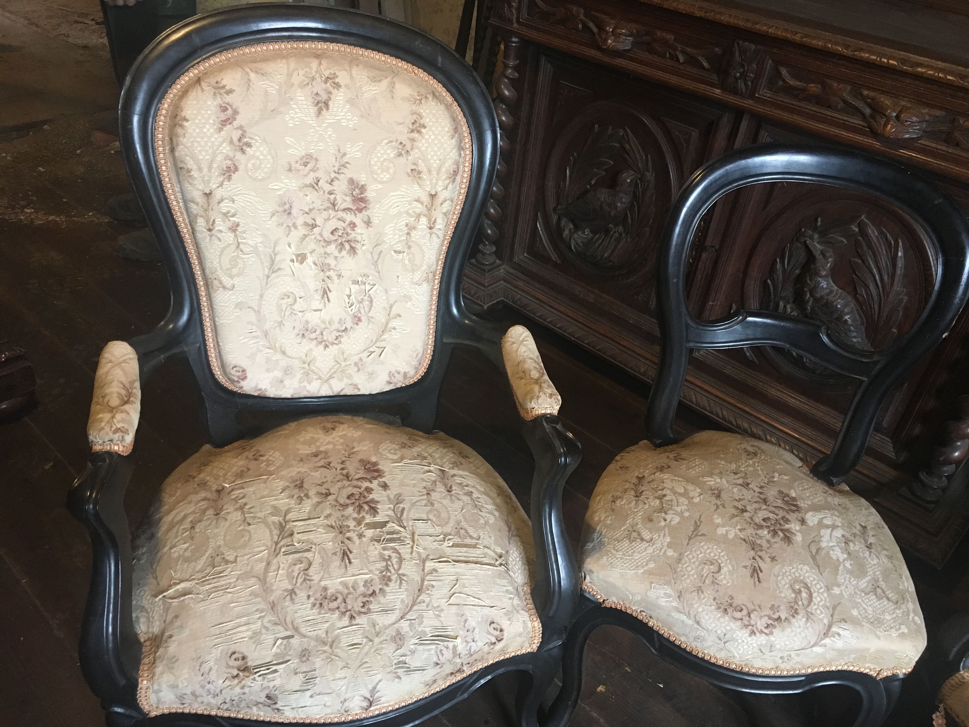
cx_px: 484
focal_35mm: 29
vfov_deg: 48.2
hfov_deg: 61.7
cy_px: 364
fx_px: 812
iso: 200
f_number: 2.2
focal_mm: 4.15
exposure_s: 1/33
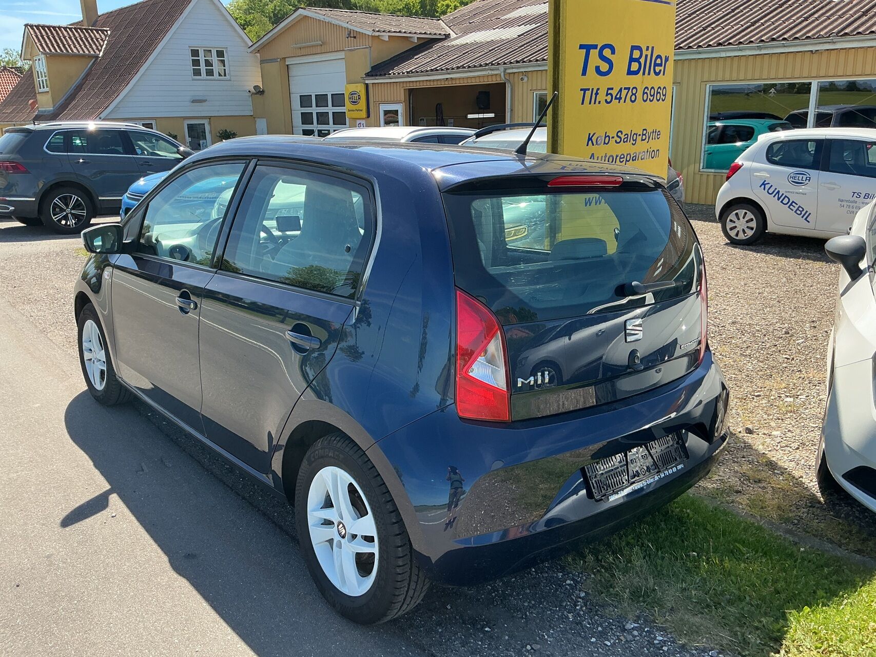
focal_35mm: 29
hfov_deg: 61.7
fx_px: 734
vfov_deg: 48.2
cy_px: 328
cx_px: 438
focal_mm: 3
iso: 25
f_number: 1.8
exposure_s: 1/568
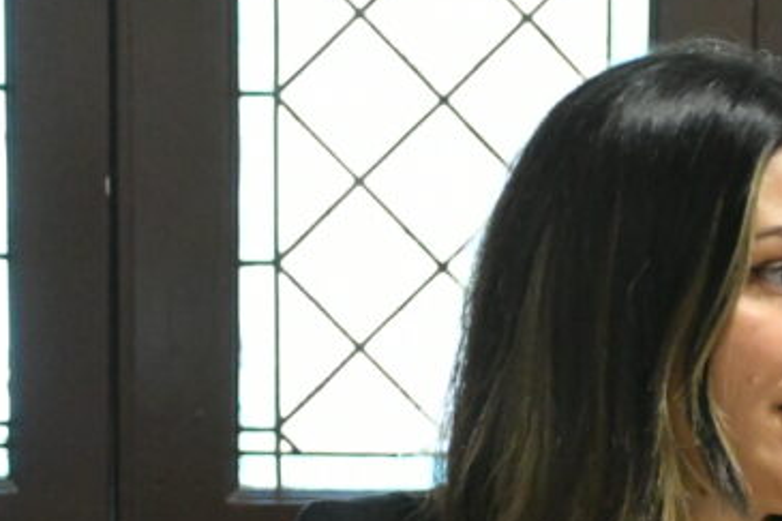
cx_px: 795
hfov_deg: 10.8
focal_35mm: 188
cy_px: 580
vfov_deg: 7.3
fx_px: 4082
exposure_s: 1/320
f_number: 4.5
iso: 12800
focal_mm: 45
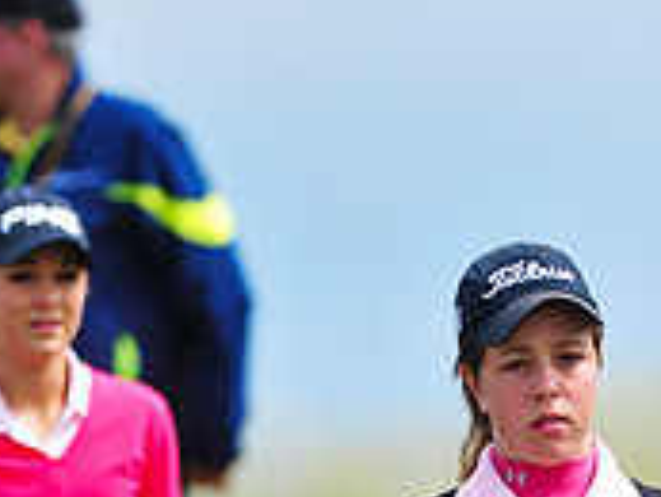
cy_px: 818
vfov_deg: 2.0
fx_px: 14293
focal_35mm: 748
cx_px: 418
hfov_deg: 2.6
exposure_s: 1/3200
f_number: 5.6
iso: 400
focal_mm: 300
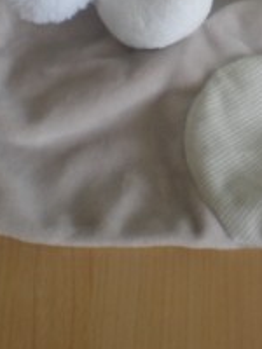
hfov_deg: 14.9
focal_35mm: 99
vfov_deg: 19.3
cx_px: 164
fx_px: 999
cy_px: -2
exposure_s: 1/26.8
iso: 64
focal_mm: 6.3
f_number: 3.1
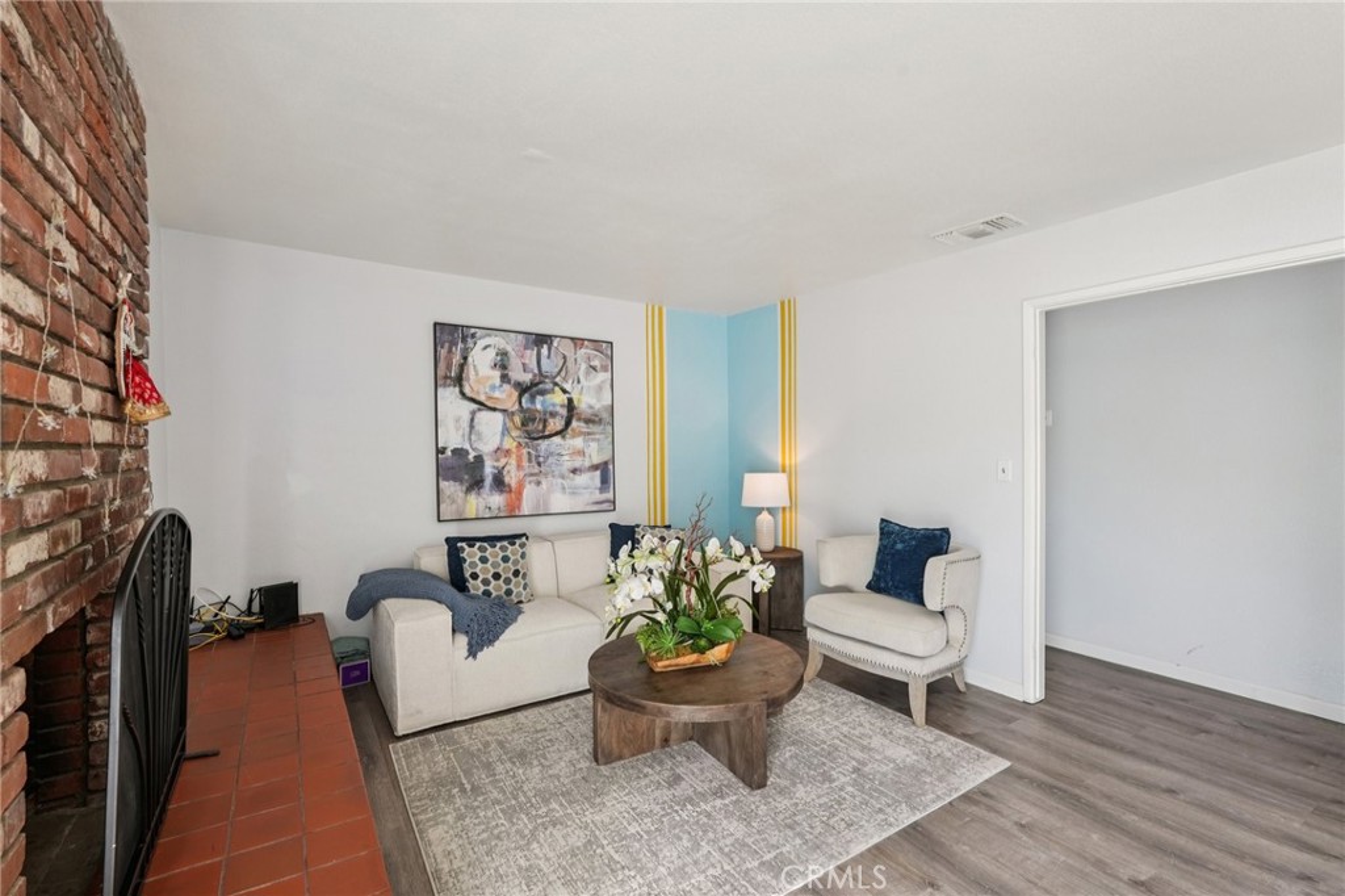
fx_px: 598
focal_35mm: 16
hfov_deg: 96.8
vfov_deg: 73.7
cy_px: 448
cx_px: 672
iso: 400
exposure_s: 1/45
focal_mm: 16
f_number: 8
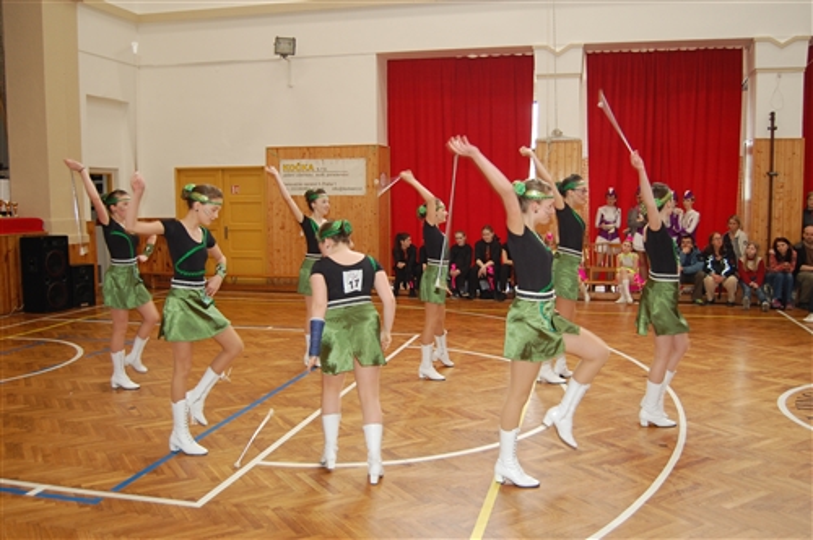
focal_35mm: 33
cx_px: 406
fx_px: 744
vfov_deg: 39.9
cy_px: 270
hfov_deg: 57.3
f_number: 3.8
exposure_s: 1/60
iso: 400
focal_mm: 22
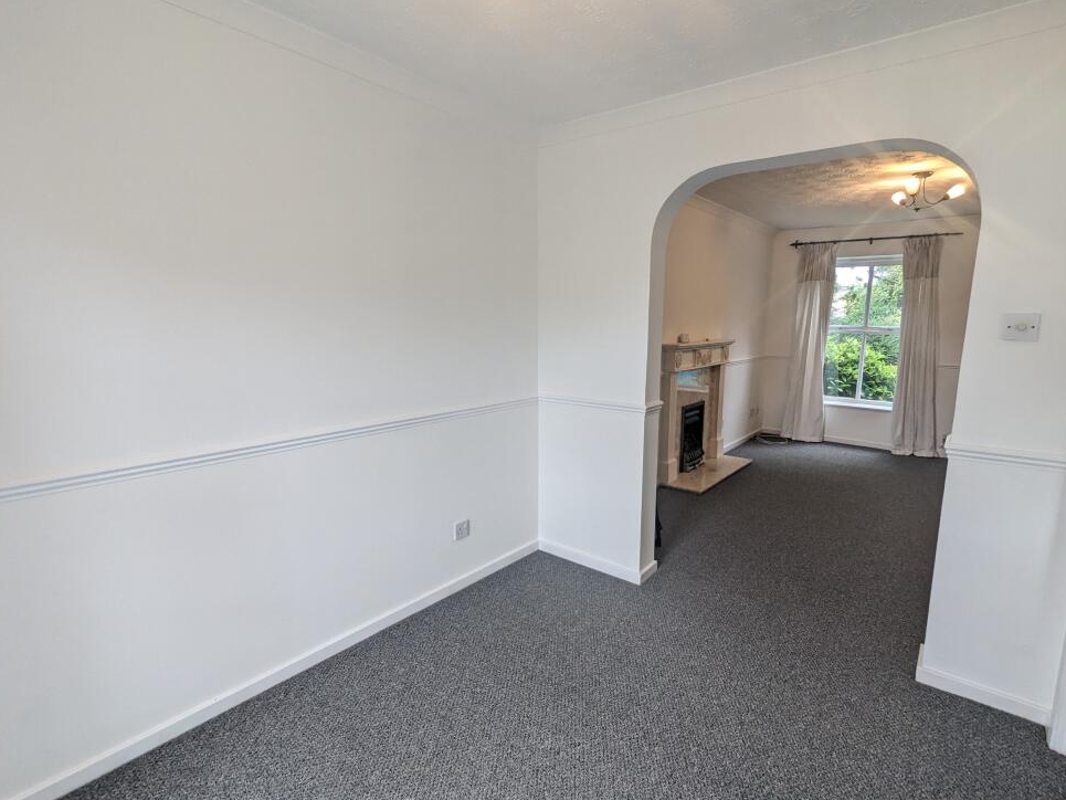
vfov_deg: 74.7
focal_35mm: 17
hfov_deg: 91.0
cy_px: 406
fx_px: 524
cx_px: 556
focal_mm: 2.35
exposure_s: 1/100
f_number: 2.2
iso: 135
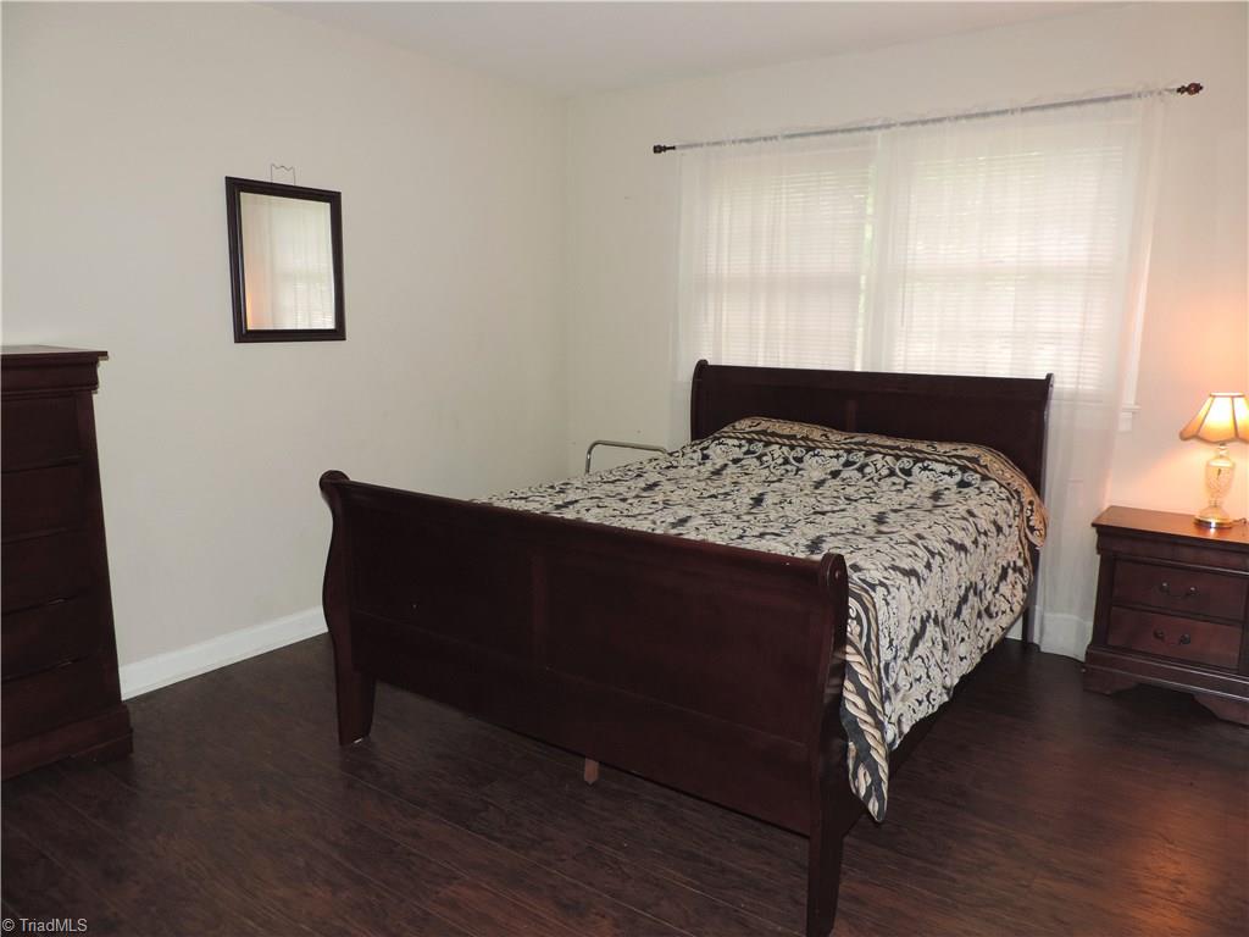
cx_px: 624
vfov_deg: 56.8
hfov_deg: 71.6
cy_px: 468
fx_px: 866
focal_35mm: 24
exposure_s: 1/30
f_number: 3
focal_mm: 4.3
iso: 200
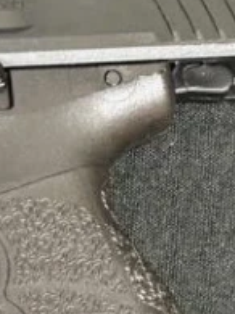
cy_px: 261
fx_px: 1930
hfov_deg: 6.9
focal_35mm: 213
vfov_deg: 9.3
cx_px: -97
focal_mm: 5.96
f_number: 1.6
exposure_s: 1/30
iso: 400
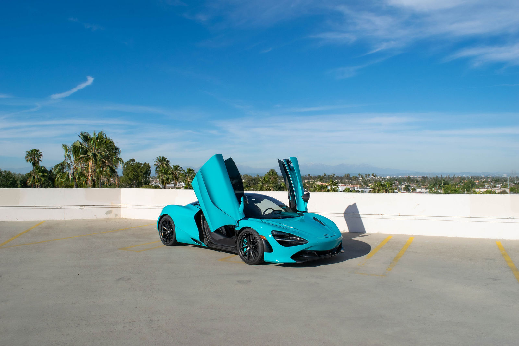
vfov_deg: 47.9
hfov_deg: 67.4
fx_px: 389
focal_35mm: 27
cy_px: 173
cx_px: 260
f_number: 13
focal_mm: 18
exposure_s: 1/640
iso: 200
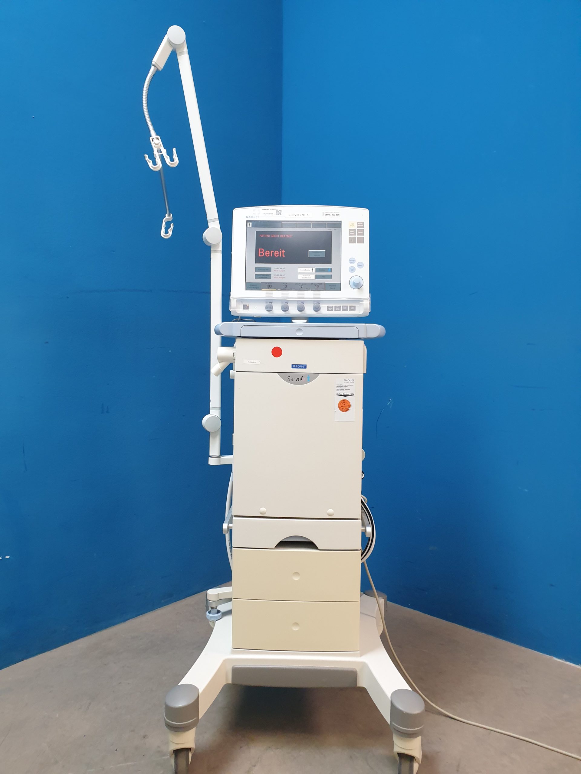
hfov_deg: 53.1
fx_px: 582
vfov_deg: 67.3
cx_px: 290
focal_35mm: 26
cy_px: 387
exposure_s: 1/50
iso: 250
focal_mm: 4.3
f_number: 2.4
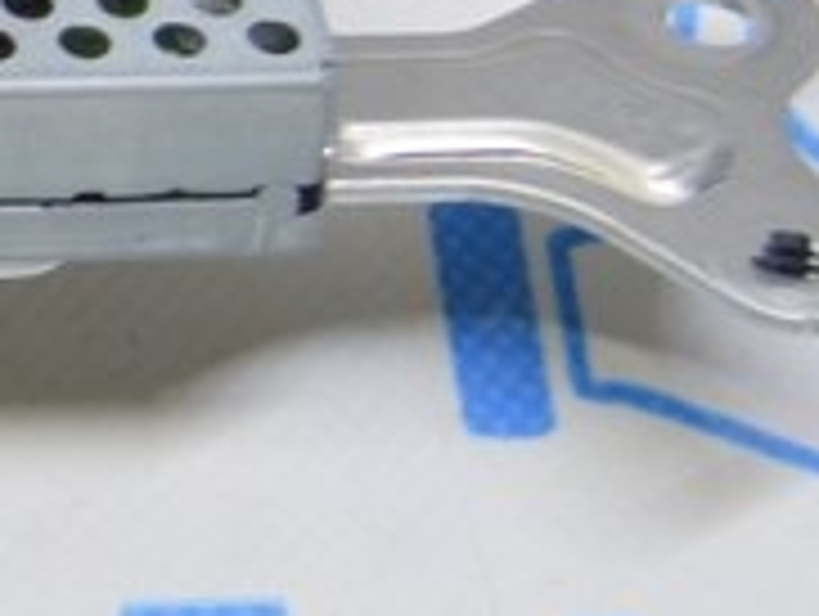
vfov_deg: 5.9
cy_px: -263
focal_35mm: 251
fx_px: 5939
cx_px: -972
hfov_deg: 7.5
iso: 400
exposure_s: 1/20
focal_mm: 31
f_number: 5.6
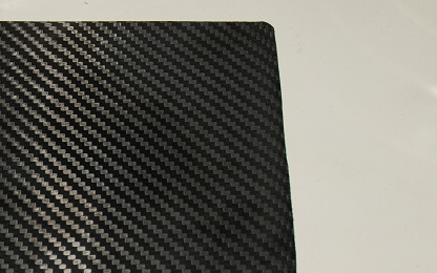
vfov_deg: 13.8
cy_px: 222
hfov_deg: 21.2
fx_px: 1123
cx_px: -4
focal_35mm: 94
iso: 100
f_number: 6.3
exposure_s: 1/200
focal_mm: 25
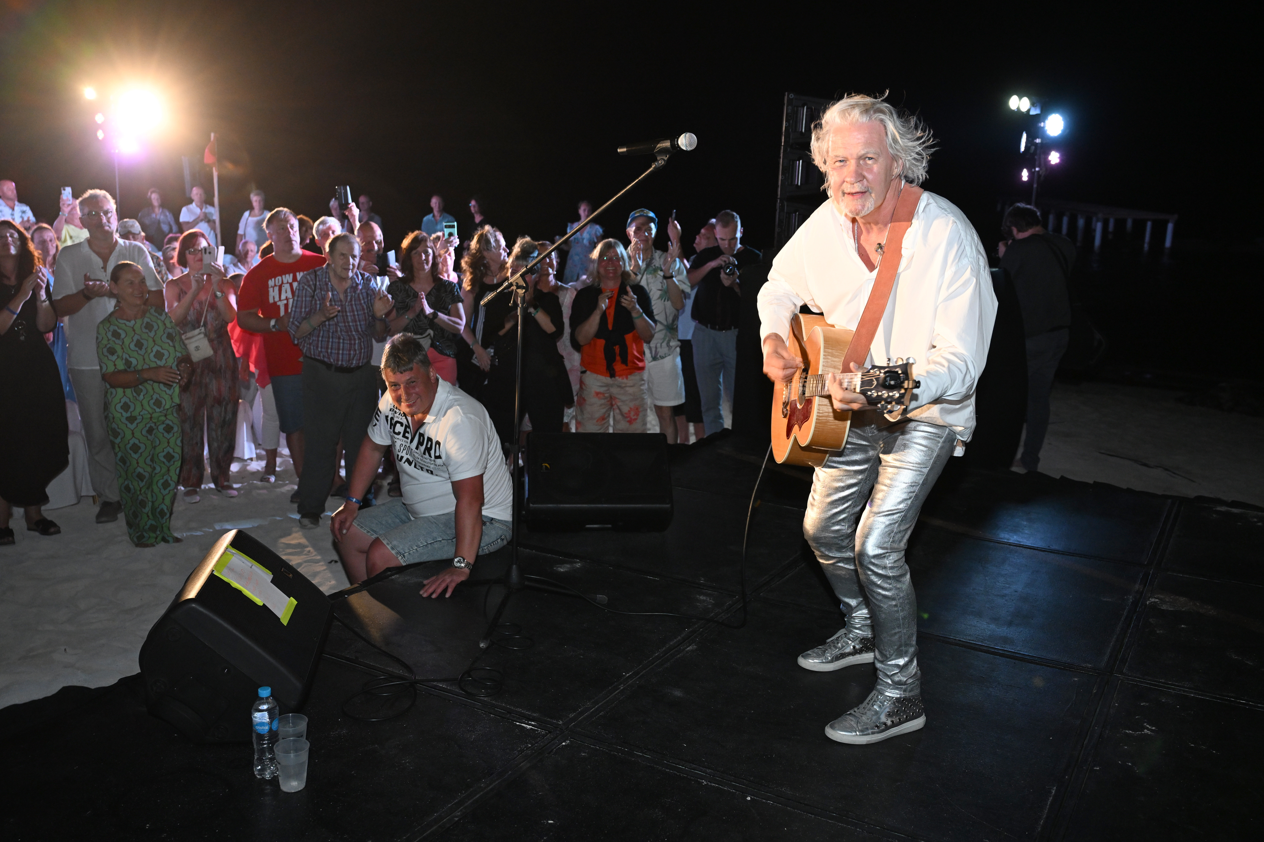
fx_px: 1141
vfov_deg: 40.5
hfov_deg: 58.0
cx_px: 632
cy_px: 421
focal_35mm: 32
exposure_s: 1/160
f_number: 4
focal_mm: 32.5
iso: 2000
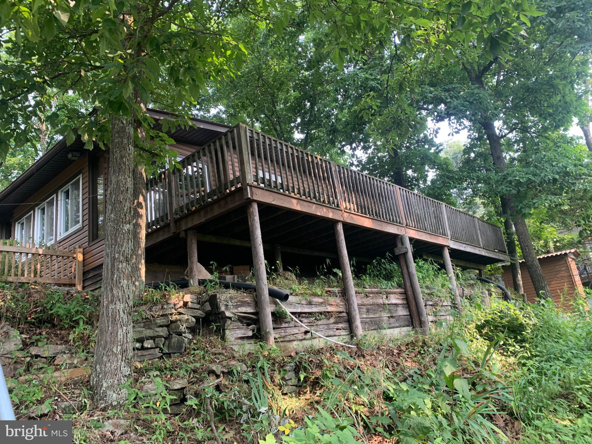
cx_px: 296
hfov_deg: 67.3
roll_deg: +8.3
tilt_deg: +17.4
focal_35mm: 26
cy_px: 222
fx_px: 445
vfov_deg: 53.1
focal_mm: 4.25
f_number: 1.8
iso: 50
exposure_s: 1/121
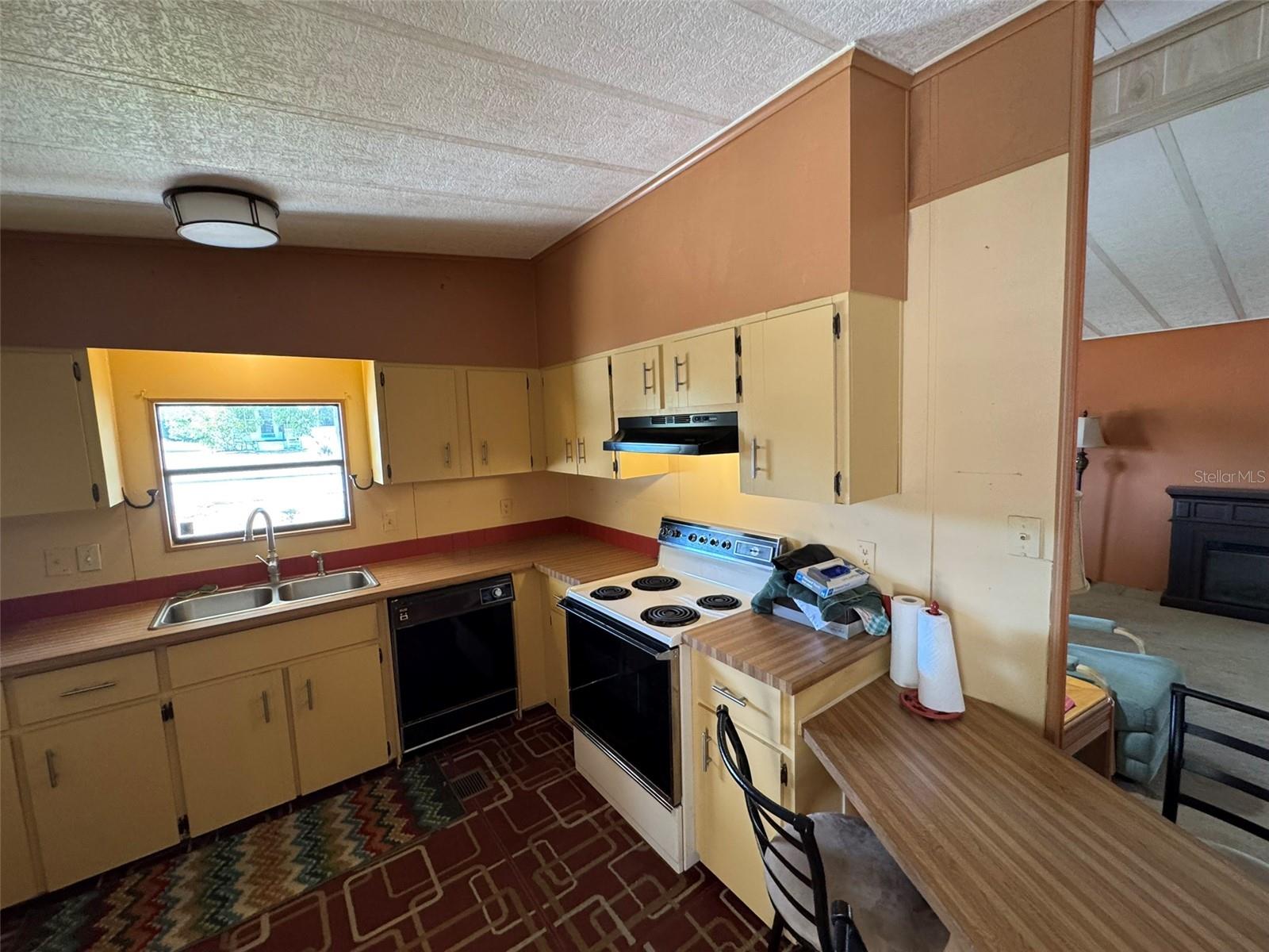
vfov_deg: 85.7
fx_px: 513
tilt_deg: -5.5
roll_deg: +1.2
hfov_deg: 102.1
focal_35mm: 14
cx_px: 634
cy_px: 476
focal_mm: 2.22
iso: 250
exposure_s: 1/60
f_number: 2.2
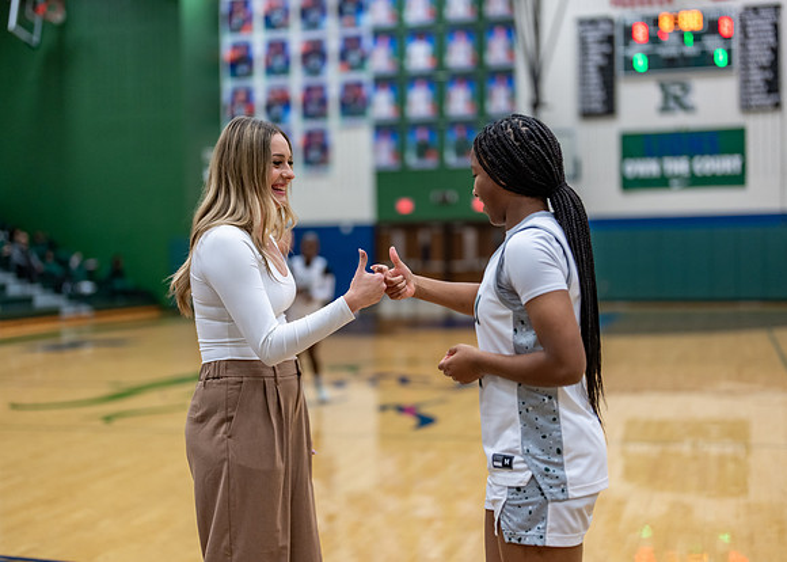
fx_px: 1171
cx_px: 394
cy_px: 281
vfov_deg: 27.0
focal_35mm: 52
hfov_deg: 37.2
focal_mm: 50
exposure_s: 1/800
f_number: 1.2
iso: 800
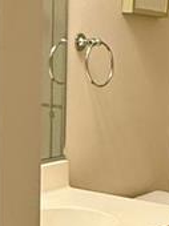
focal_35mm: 99
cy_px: 179
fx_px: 646
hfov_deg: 14.9
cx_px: 94
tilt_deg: -10.9
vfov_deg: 19.7
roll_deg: -1.9
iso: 250
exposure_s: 1/60
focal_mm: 2.22
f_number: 2.2
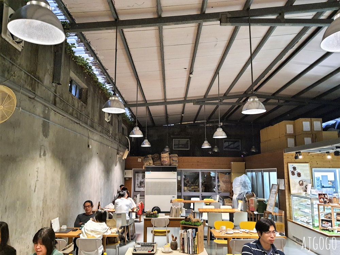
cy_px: 128
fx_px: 255
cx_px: 170
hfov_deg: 67.3
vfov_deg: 53.1
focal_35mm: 26
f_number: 1.7
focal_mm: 4.32
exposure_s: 1/30
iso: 640
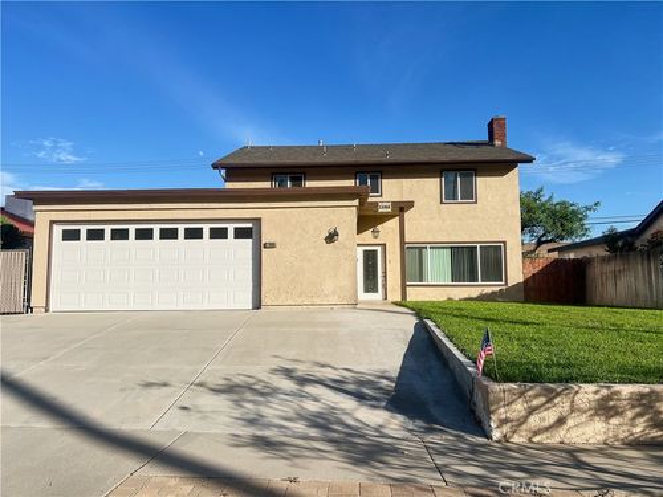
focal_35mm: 26
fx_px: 498
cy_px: 248
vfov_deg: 53.1
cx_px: 332
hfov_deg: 67.3
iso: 50
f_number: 1.5
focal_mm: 5.7
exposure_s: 1/5076
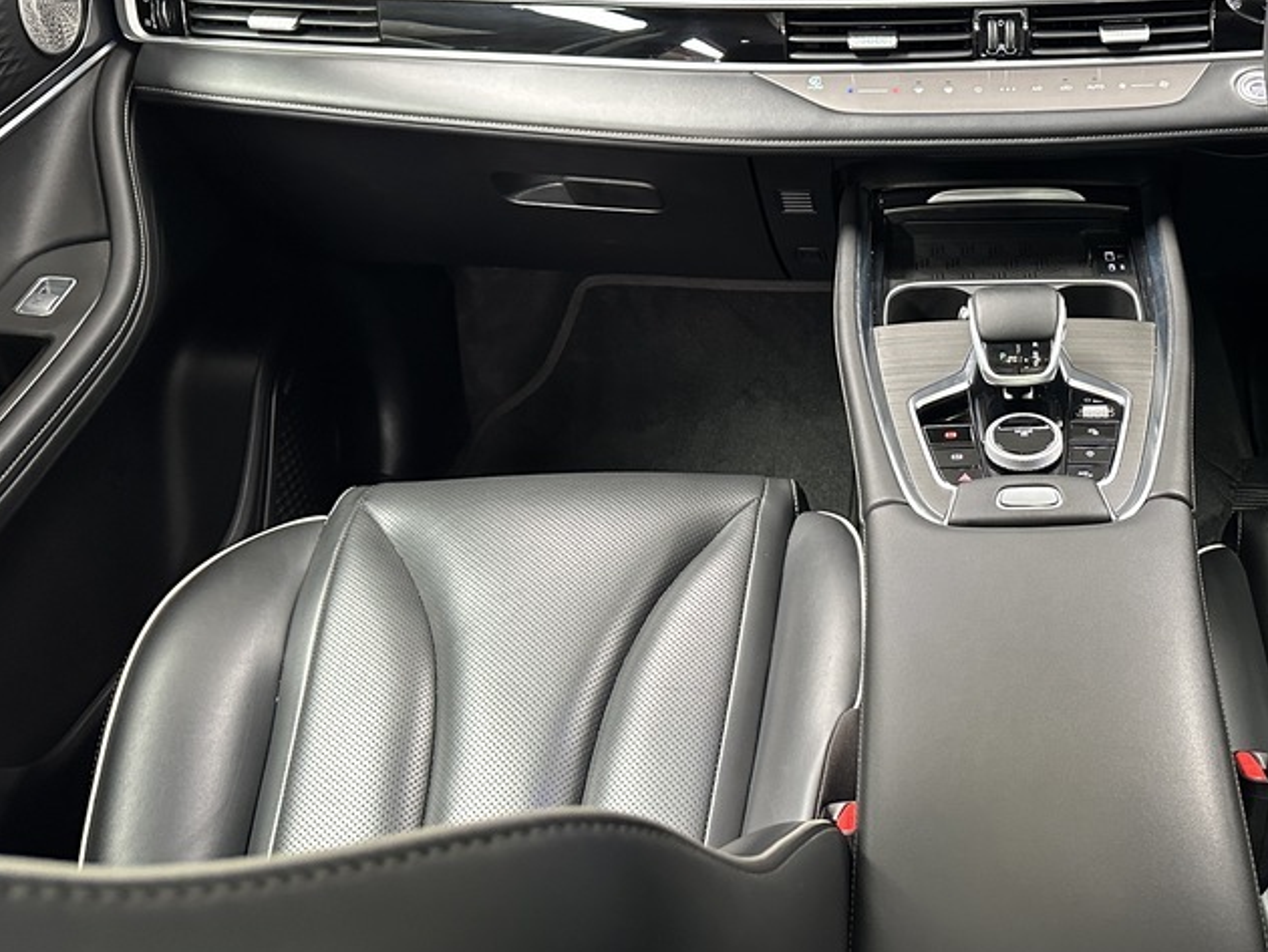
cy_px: 415
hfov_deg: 45.5
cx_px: 1012
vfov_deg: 36.8
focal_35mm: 39
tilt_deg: -37.3
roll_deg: -1.6
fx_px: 1429
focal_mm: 6.86
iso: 500
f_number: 1.78
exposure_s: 1/60
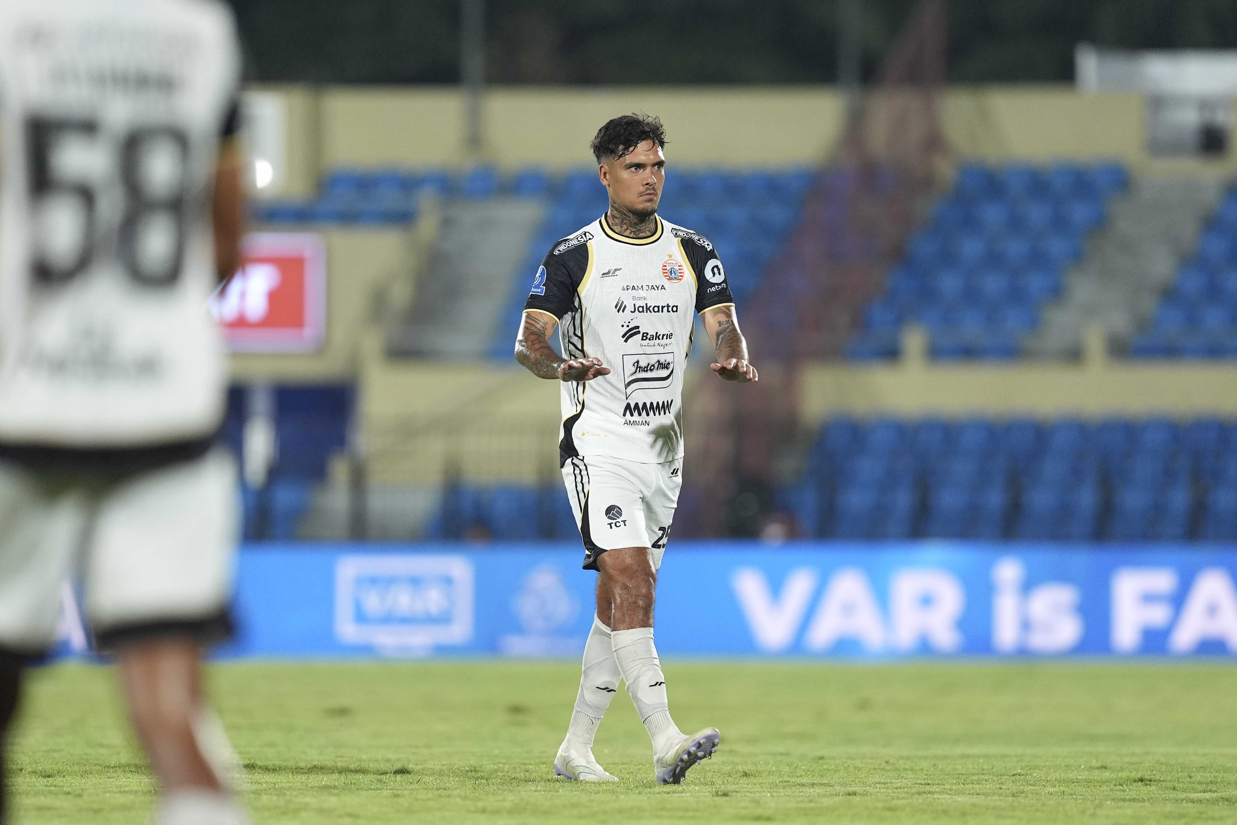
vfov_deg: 4.6
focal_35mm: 300
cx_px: 618
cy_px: 412
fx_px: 10308
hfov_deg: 6.9
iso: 2500
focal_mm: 300
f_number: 2.8
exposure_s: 1/1250
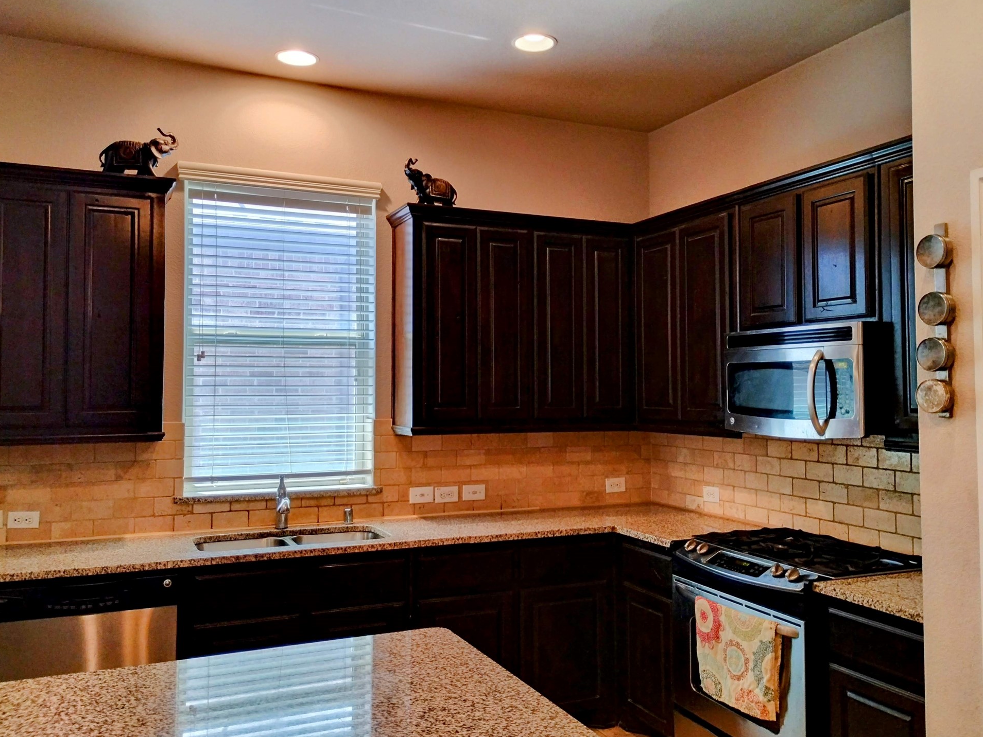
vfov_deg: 46.8
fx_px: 852
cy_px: 347
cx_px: 512
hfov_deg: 59.9
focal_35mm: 30
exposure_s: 1/60
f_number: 1.8
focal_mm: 4.27
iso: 409
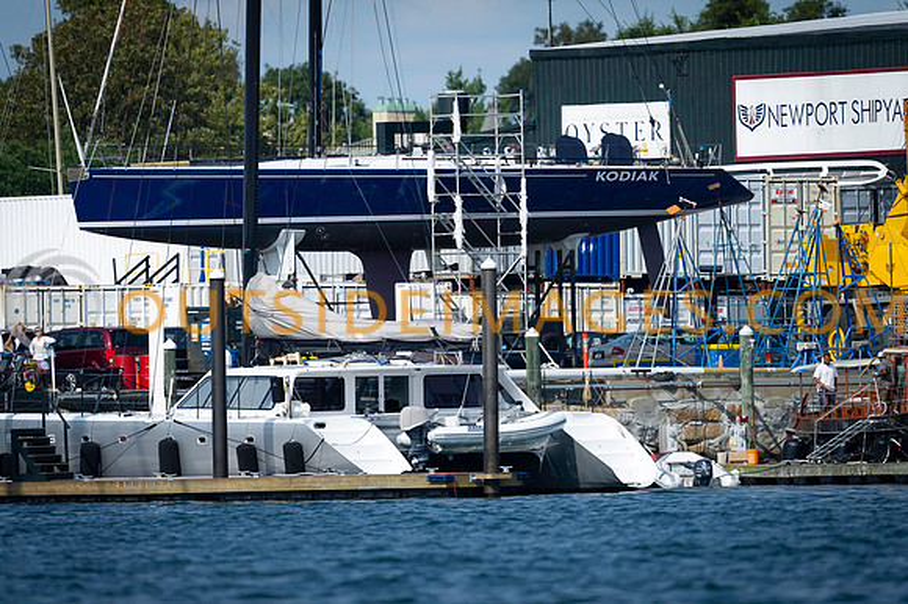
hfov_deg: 3.4
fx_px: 15402
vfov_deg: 2.2
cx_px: 454
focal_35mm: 611
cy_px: 302
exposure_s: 1/2500
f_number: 4
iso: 320
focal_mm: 600
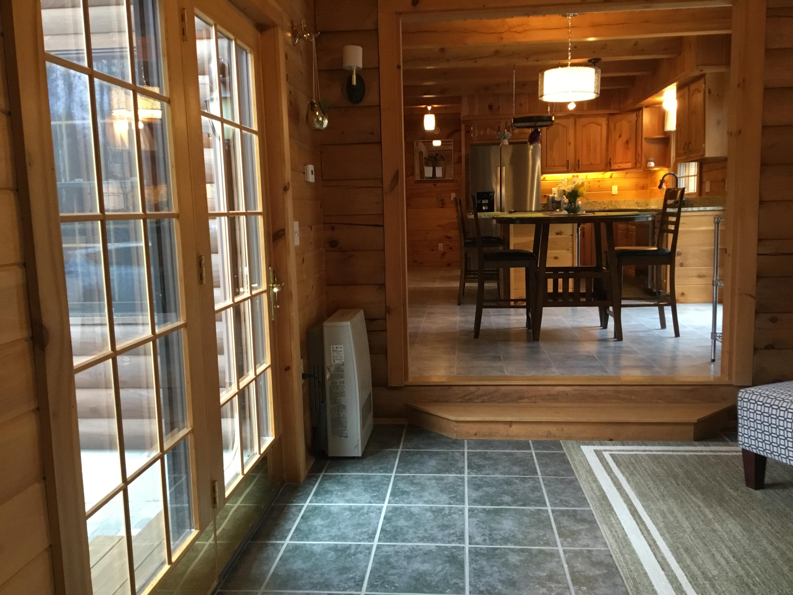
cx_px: 396
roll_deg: +0.9
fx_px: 710
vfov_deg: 45.4
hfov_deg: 58.4
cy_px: 298
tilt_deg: -6.6
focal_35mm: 31
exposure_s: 1/30
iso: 125
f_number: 2.4
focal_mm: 3.3
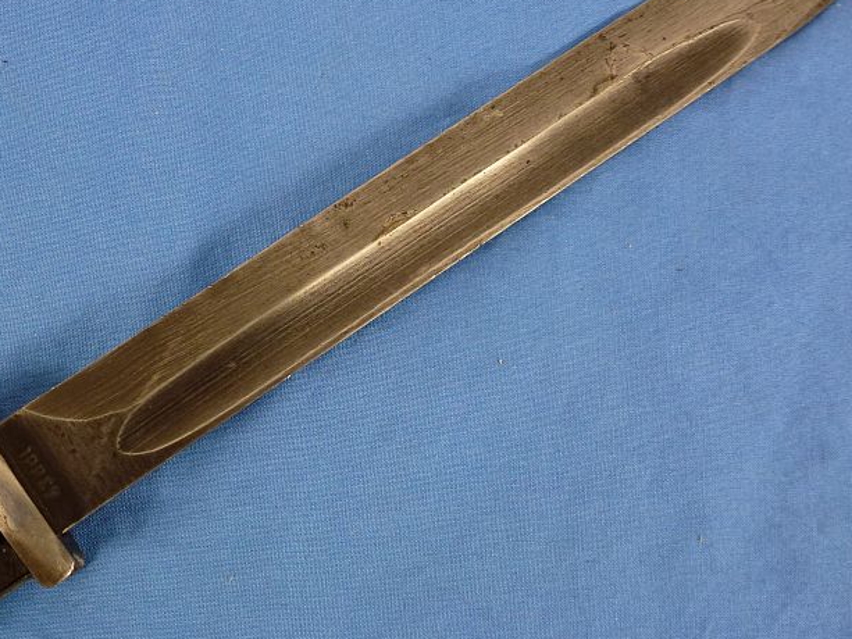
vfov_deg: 30.8
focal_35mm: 47
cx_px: 463
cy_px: 243
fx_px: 1157
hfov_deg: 40.4
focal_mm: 6.4
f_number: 3.7
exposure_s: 1/60
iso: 250
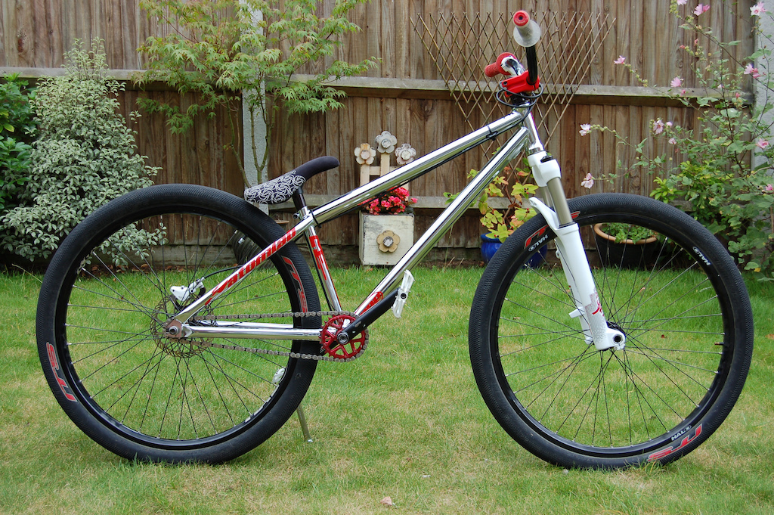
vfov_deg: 28.0
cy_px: 258
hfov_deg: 41.1
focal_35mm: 48
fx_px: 1031
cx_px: 387
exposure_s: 1/125
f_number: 5.6
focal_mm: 32
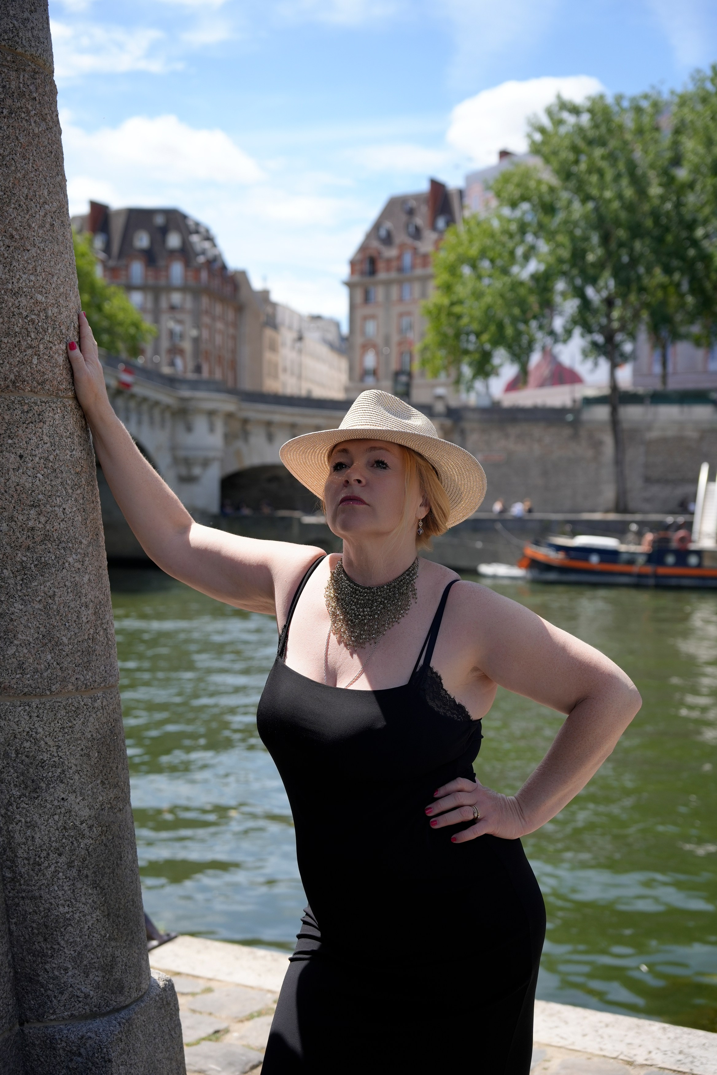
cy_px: 538
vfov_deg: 47.2
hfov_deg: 32.5
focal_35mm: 41
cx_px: 358
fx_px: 1231
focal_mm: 41.2
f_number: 3.5
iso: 250
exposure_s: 1/2000
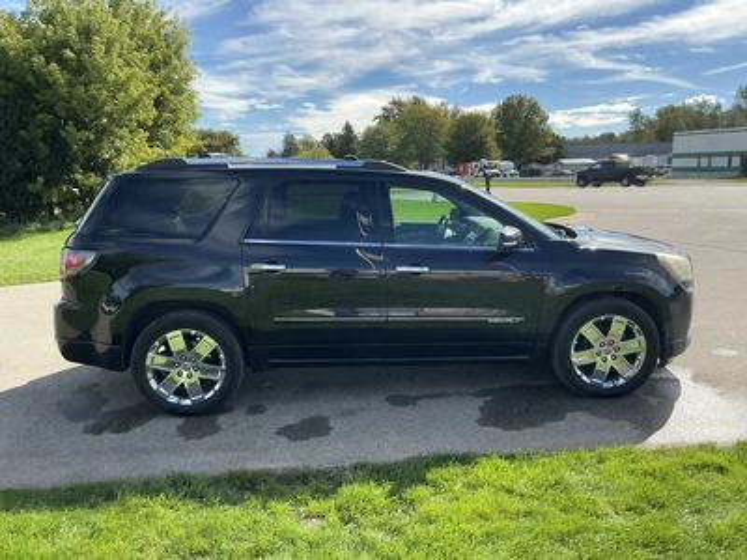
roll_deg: +0.5
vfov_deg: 49.7
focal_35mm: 28
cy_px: 280
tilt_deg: -10.3
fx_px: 604
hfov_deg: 63.4
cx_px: 374
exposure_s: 1/1221
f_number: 1.8
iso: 25
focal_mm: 3
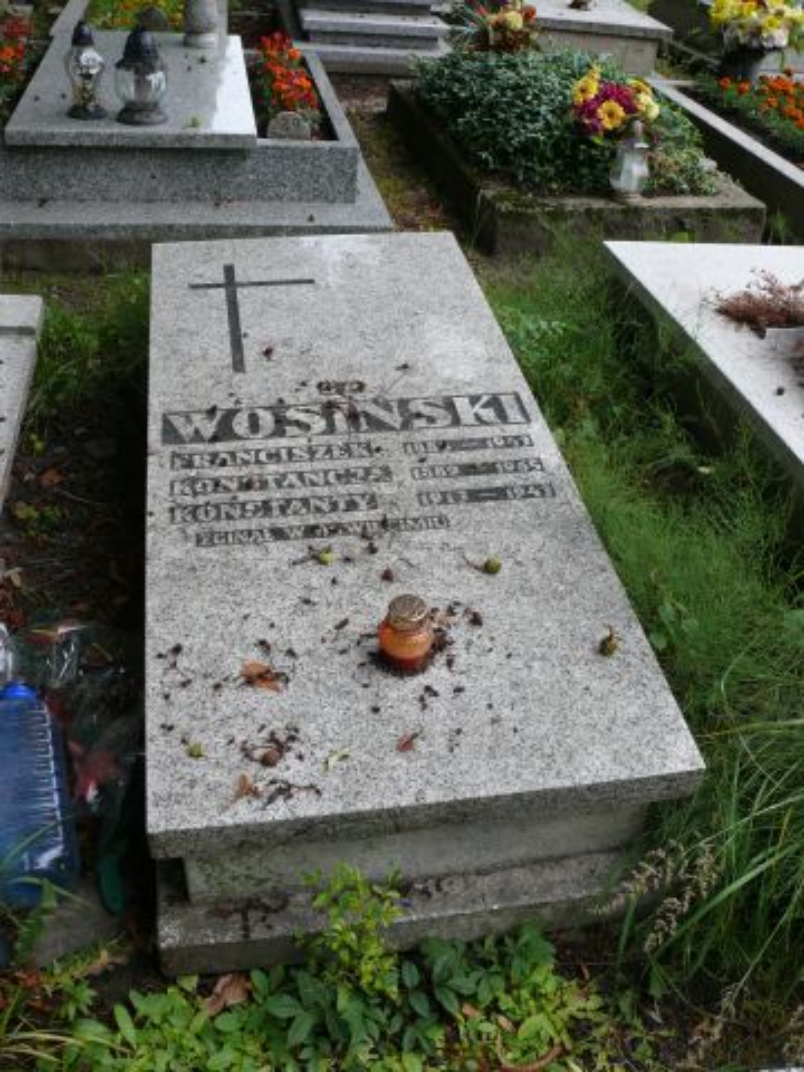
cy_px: 536
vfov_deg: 52.6
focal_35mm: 35
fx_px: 1084
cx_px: 402
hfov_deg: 40.7
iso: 100
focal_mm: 7.4
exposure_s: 1/100
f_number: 3.2
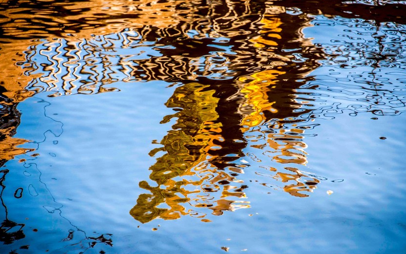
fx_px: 2446
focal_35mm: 221
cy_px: 129
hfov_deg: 9.5
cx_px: 208
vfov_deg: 5.9
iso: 220
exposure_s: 1/125
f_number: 5.6
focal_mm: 200
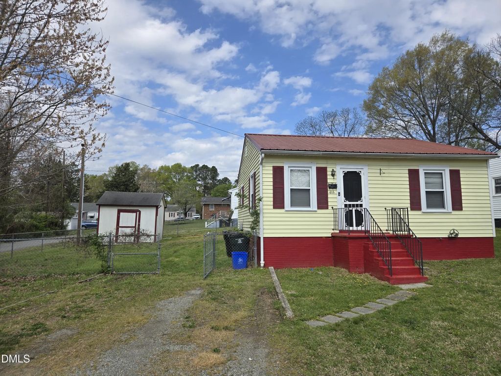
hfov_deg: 73.9
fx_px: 333
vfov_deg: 58.9
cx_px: 250
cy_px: 188
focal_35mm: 23
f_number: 1.8
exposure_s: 1/2049
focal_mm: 5.4
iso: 25
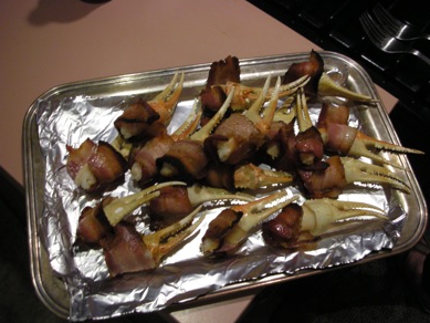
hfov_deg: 51.3
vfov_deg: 39.7
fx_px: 447
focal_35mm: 36
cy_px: 162
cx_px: 217
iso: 200
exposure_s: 1/15.2
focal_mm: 5.8
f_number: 2.8
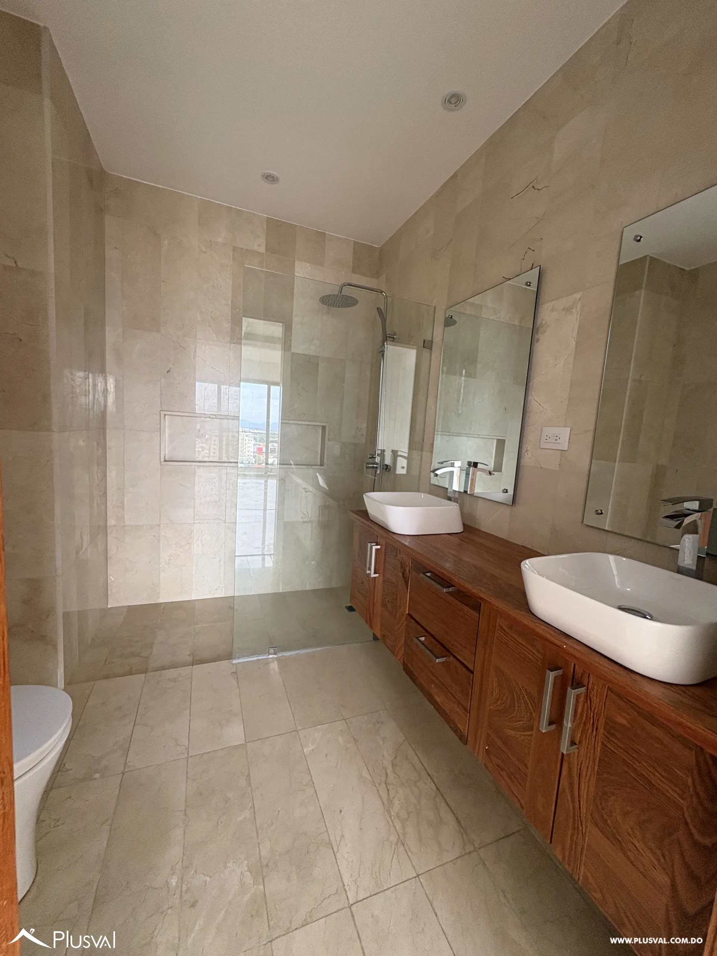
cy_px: 478
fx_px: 387
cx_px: 358
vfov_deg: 102.1
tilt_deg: -6.4
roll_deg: -3.9
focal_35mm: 14
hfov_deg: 85.7
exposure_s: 1/66
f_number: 2.2
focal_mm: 2.22
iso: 200
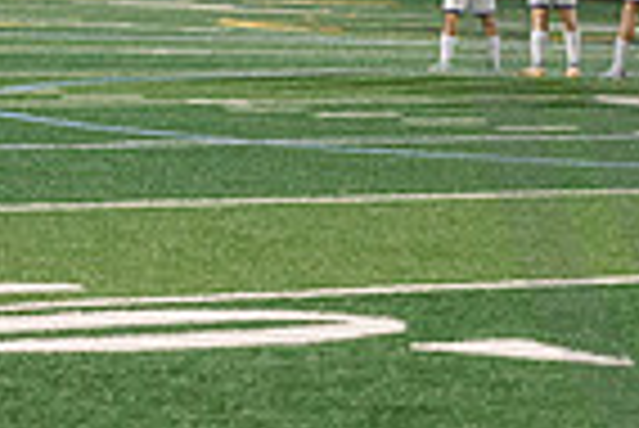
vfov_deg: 4.8
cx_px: 1264
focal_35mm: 286
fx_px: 5082
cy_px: -29
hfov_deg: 7.0
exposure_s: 1/320
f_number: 4.5
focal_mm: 70
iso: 2500
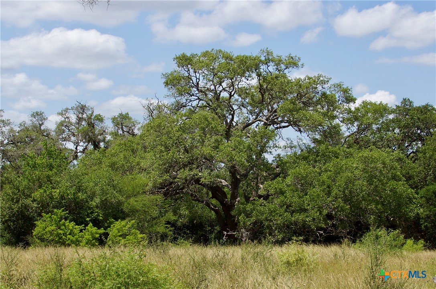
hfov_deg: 28.1
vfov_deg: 18.9
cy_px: 144
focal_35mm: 72
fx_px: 871
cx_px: 218
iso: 100
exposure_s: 1/400
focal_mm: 24
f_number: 8
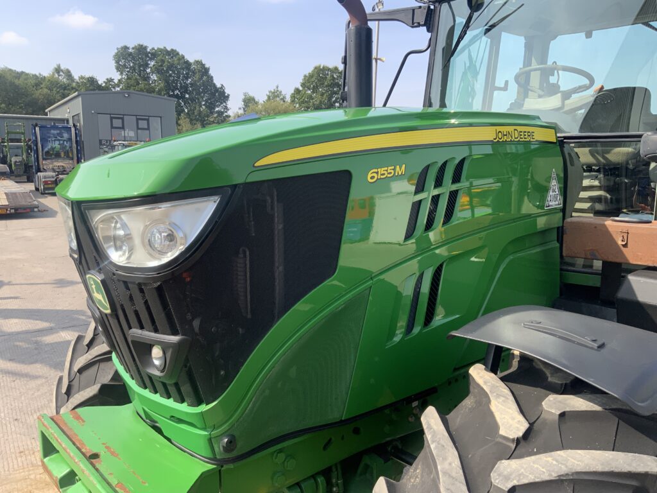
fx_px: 550
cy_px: 246
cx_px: 328
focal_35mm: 29
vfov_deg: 48.2
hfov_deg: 61.7
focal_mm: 3
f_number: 1.8
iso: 16
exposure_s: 1/739
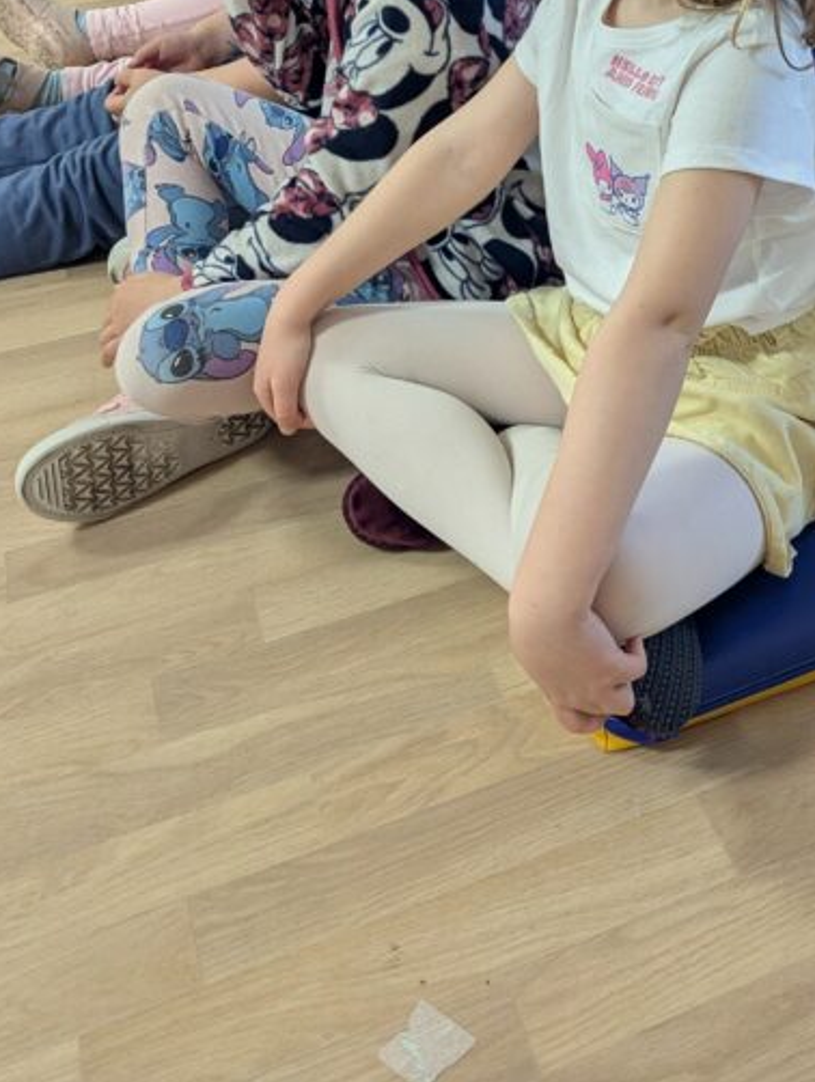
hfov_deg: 28.7
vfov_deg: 35.0
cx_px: 717
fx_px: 1534
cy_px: -19
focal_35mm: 49
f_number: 1.85
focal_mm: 6.81
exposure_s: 1/107
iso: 240
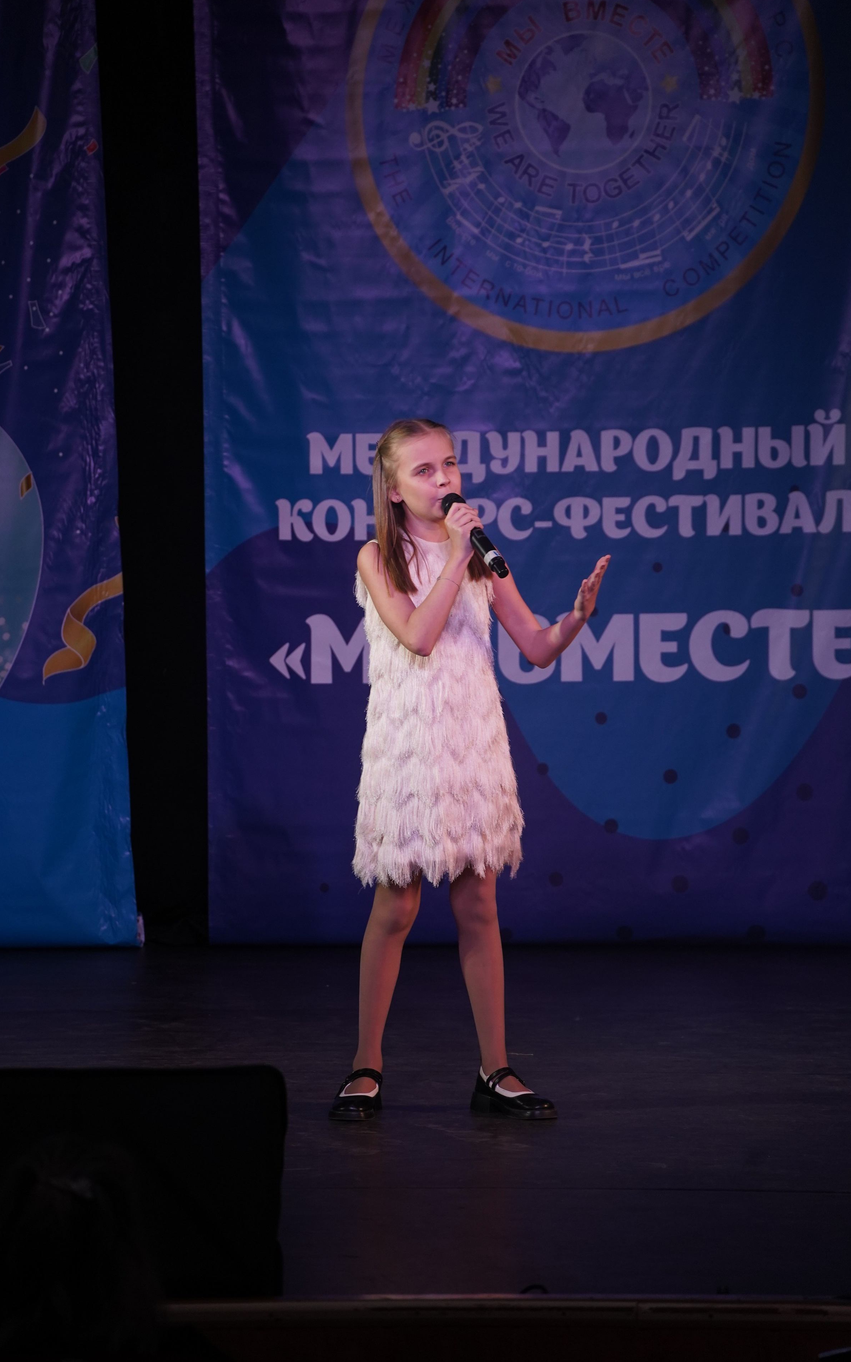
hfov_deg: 8.1
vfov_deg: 12.9
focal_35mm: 162
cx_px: 397
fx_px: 6011
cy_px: 683
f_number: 5.6
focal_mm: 158
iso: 1600
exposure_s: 1/250
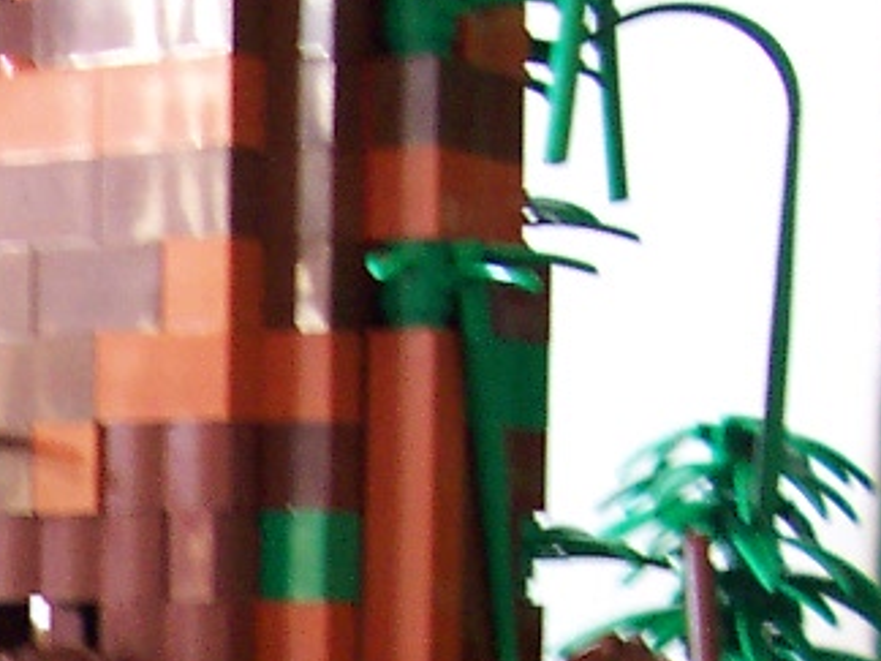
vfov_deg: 10.3
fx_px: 3487
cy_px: 1142
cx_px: -495
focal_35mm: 137
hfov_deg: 13.5
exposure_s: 1/15
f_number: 2.8
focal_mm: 5.6
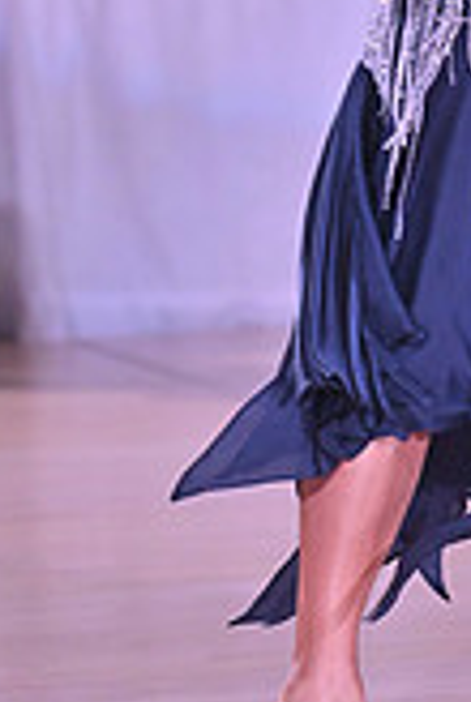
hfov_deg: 2.4
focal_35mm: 565
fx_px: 11041
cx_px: 670
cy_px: -385
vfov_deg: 3.6
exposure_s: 1/400
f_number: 5
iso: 3200
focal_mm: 160
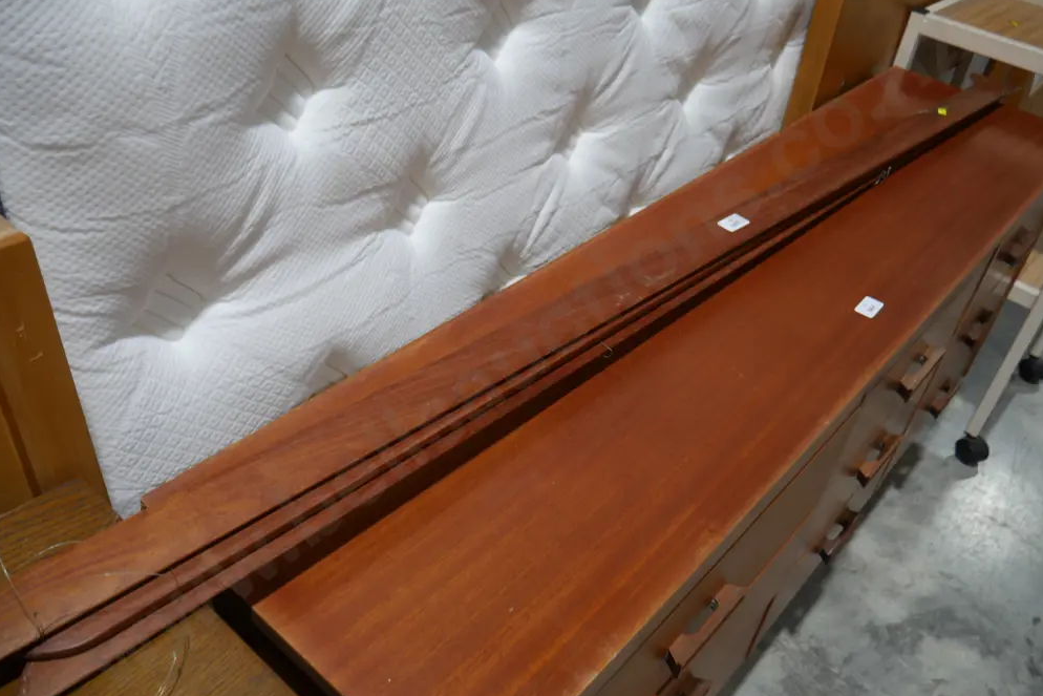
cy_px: 355
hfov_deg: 61.9
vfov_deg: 43.6
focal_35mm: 30
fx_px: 869
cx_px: 527
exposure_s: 1/80
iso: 200
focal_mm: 14
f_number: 3.5
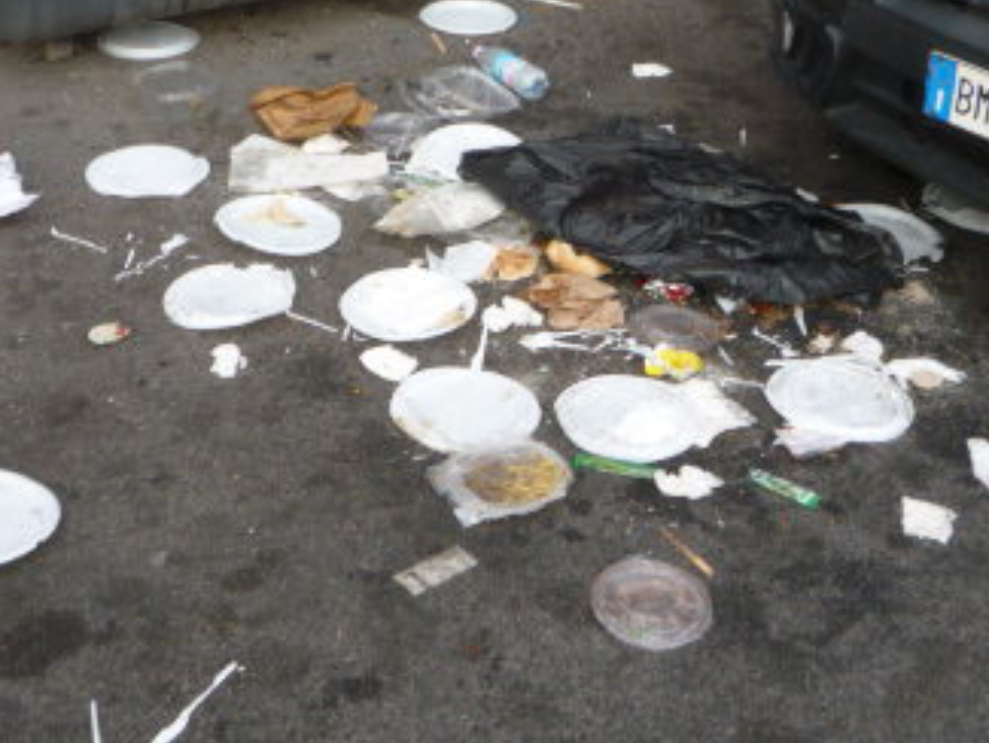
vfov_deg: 24.6
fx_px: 1686
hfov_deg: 32.7
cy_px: 207
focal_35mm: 59
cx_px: 481
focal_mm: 5.2
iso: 100
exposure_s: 1/100
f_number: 4
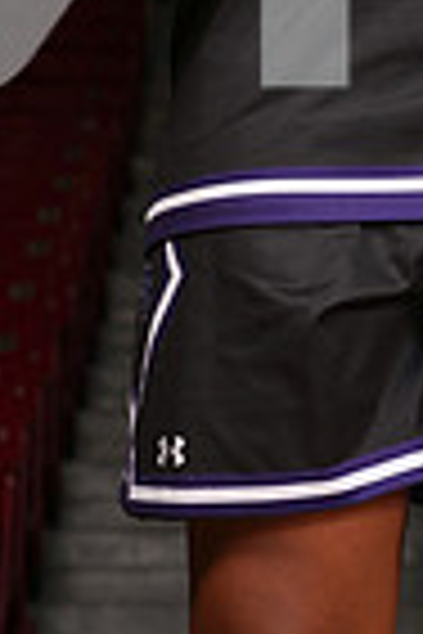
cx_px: 423
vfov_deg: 8.9
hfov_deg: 6.1
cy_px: -364
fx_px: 3948
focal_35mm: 224
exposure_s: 1/200
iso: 250
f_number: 6.3
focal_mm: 70
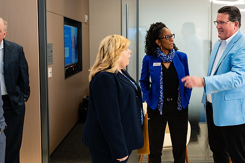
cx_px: 160
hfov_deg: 44.0
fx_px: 299
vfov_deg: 30.4
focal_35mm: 44
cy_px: 69
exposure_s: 1/250
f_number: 3.2
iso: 1600
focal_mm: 33.5
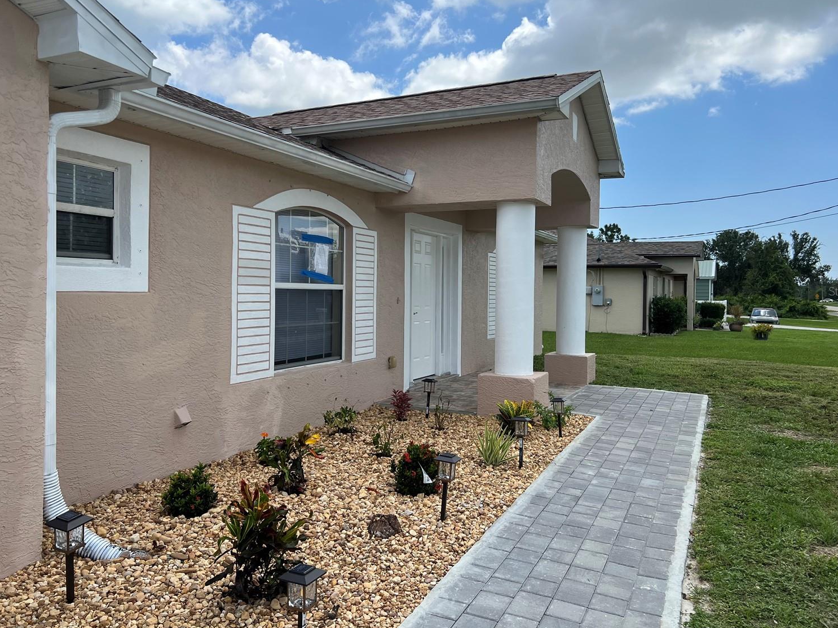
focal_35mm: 28
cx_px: 431
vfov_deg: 49.7
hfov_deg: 63.4
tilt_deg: -0.4
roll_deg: +0.6
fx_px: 678
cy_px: 291
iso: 50
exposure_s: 1/4115
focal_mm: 5.7
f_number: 1.5
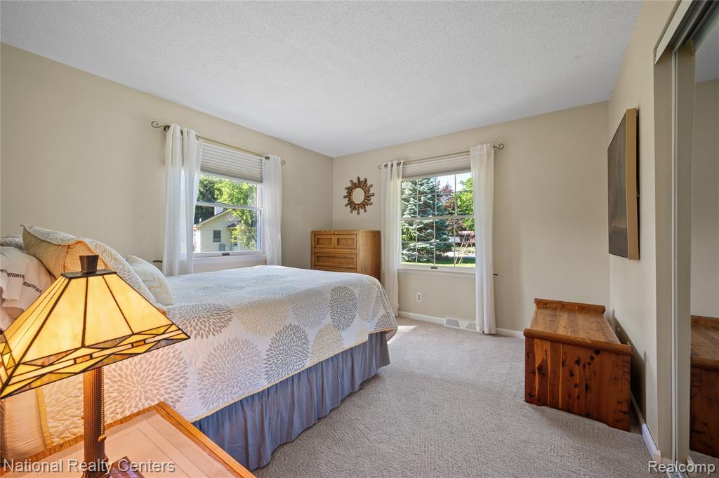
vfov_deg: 81.1
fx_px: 279
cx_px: 360
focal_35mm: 14
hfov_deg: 104.3
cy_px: 239
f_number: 11
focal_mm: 14
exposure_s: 1.6
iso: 100
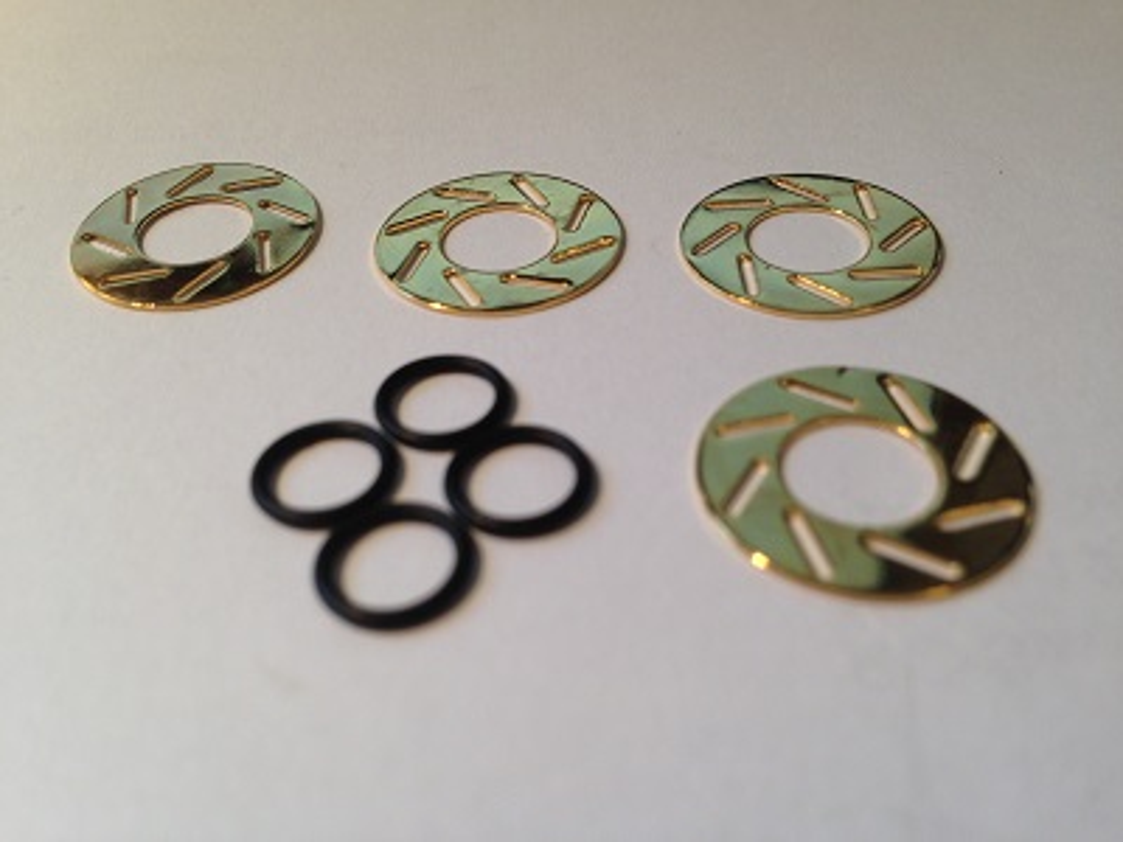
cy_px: 421
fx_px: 1071
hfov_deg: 55.4
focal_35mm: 33
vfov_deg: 42.9
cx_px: 562
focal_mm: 4.12
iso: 50
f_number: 2.4
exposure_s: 1/24
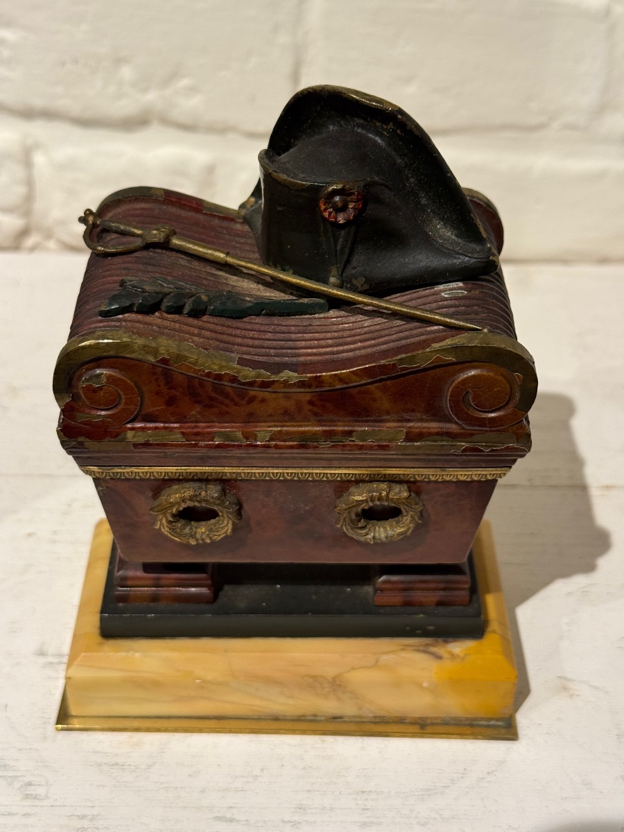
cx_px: 312
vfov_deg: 39.7
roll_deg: -1.4
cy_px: 416
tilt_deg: -40.0
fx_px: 1154
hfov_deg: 30.3
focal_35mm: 48
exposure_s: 1/50
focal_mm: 6.76
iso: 160
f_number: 1.78
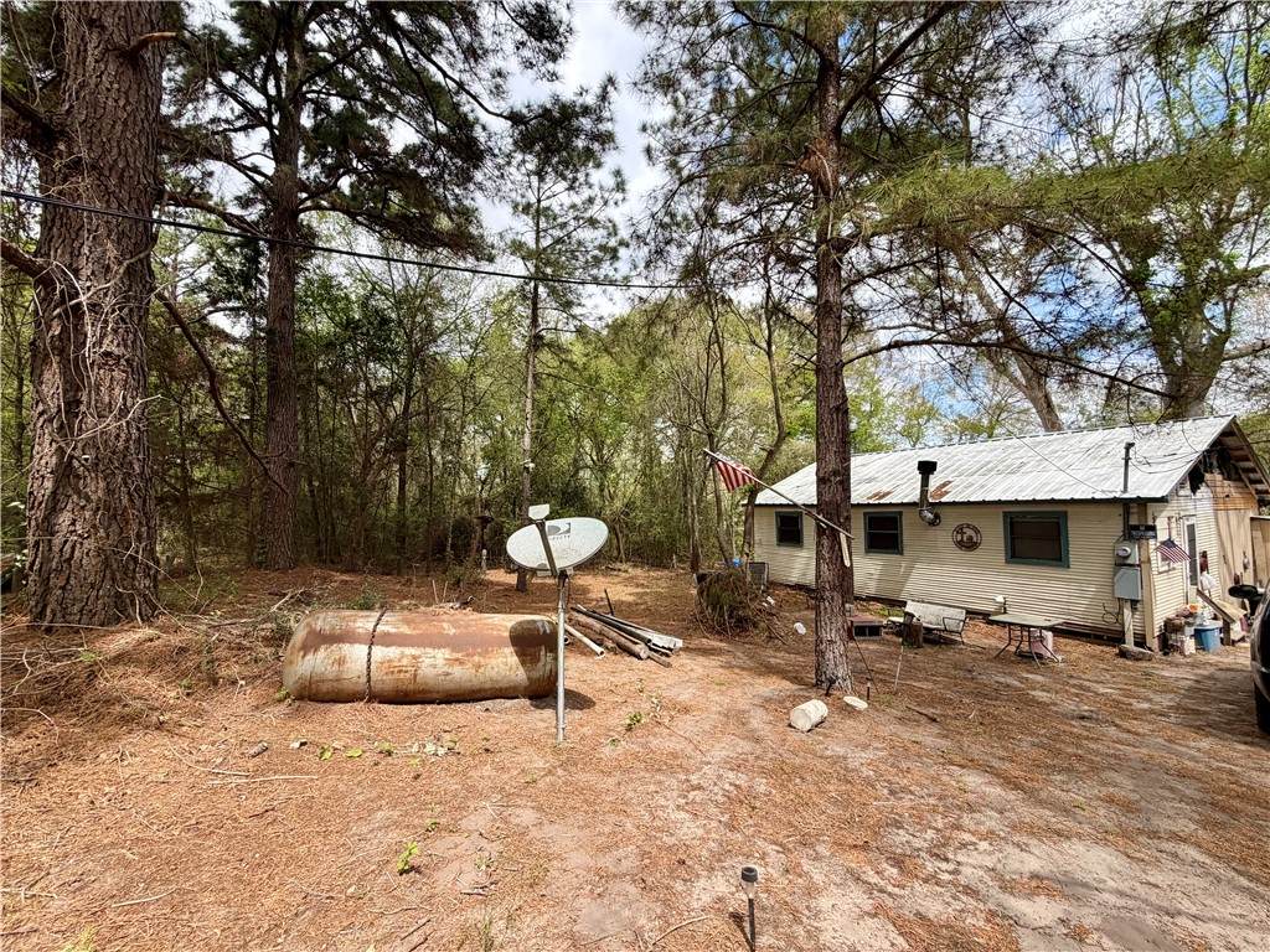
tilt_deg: +4.3
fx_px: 514
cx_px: 635
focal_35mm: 14
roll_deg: +1.2
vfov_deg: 85.7
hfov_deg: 102.1
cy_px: 476
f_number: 2.2
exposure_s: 1/644
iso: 40
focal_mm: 2.22
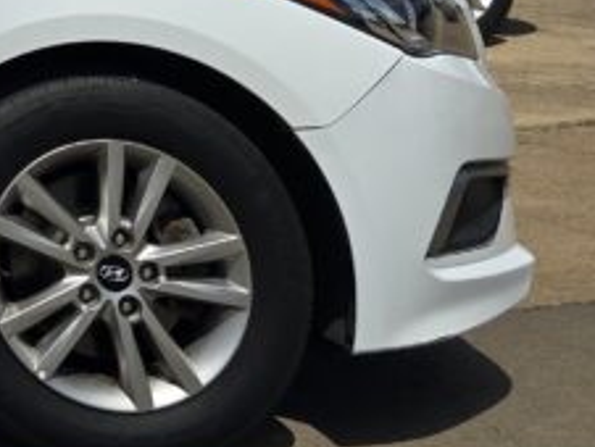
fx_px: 1790
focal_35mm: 104
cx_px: -703
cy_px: -455
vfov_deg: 12.5
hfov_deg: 14.5
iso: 12
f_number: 1.7
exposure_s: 1/2140
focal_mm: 6.3
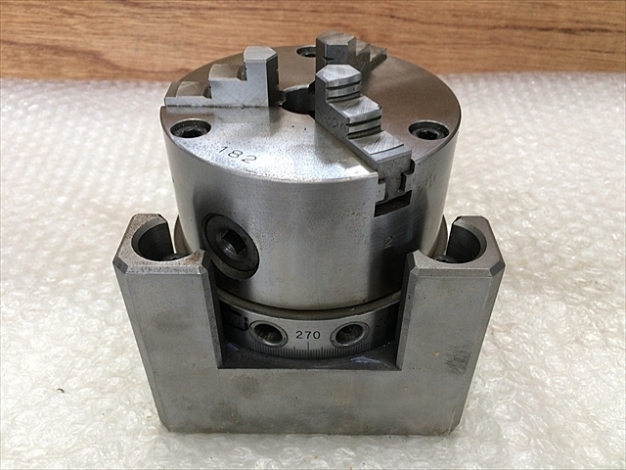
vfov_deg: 48.2
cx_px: 313
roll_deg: +0.1
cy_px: 235
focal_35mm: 29
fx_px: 524
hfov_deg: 61.7
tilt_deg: -41.4
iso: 50
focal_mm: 4.15
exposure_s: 1/30
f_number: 2.2
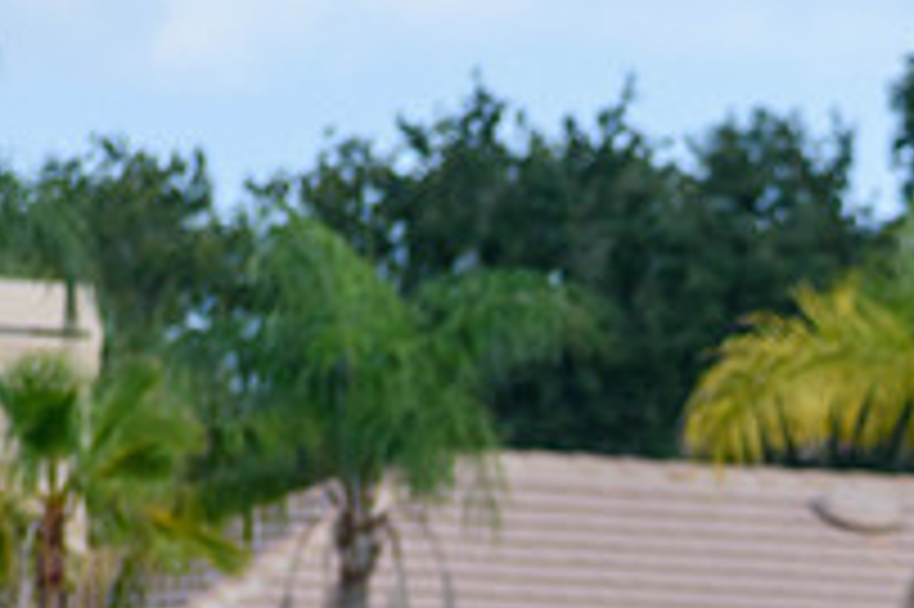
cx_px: 1297
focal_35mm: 687
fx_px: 17428
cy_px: 714
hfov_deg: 3.0
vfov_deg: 2.0
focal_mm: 160
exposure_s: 1/1600
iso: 400
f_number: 5
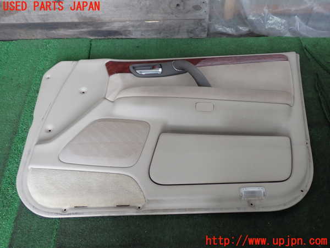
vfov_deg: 44.2
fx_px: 305
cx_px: 165
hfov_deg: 56.8
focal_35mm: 32
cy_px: 124
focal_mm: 5.79
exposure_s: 1/50
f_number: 2.4
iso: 200
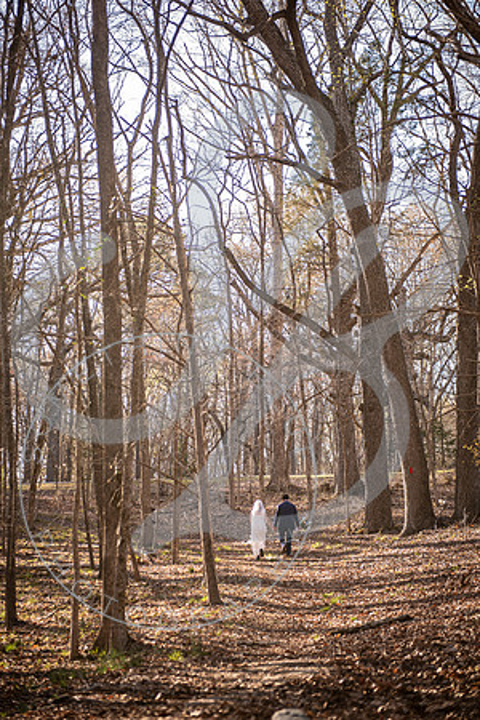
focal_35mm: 70
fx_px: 1400
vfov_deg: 28.8
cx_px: 240
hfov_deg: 19.5
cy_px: 360
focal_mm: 70
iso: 100
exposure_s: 1/125
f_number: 2.8
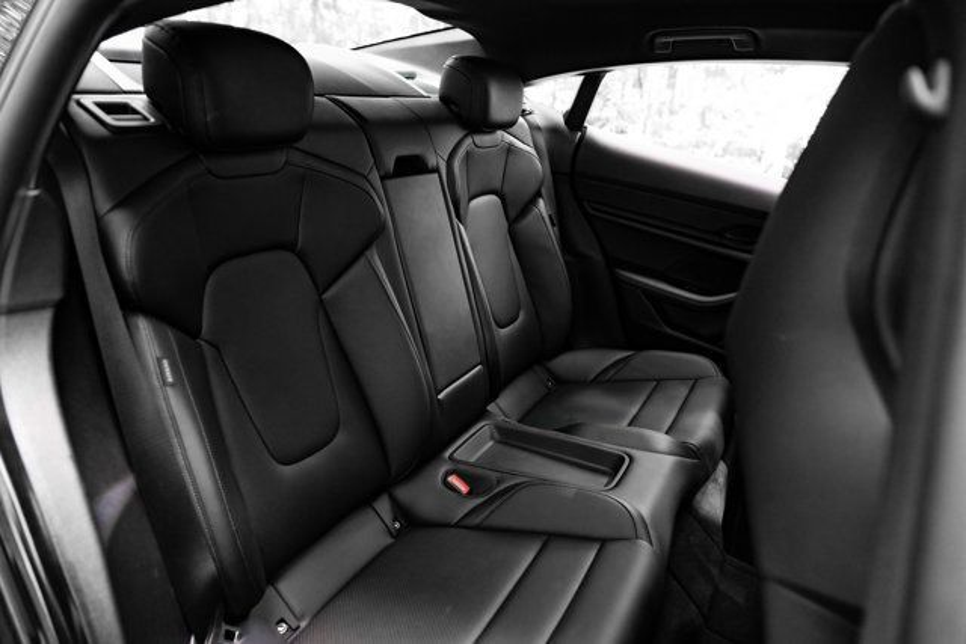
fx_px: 644
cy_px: 322
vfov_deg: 53.2
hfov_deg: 73.7
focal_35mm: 24
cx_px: 483
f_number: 3.5
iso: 1000
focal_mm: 24
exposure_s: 1/160
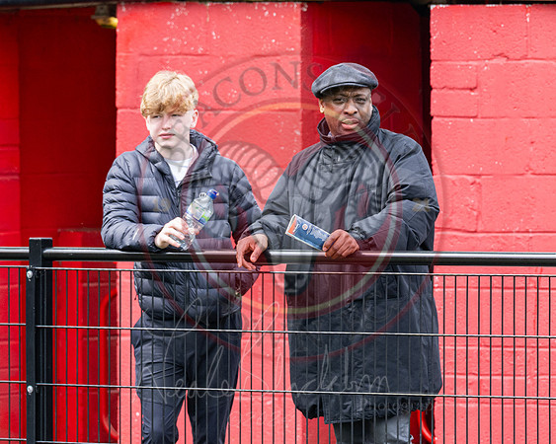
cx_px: 345
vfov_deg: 3.4
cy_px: 207
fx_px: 7510
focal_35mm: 457
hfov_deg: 4.2
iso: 500
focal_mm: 200
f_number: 5
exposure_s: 1/640
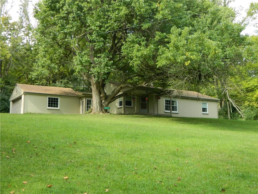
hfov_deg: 40.4
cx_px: 129
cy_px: 97
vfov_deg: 30.9
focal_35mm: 47
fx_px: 350
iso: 80
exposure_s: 1/80
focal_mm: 8.4
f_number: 3.6
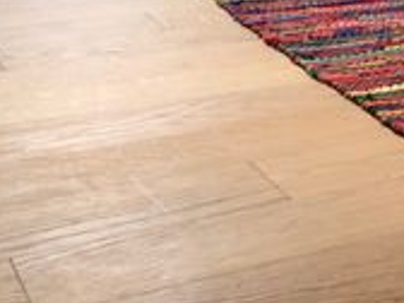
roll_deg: -1.8
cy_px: -224
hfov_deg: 17.2
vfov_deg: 13.4
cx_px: 654
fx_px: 1167
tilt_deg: -1.7
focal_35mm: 100
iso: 64
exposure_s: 1/17
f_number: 1.8
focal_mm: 4
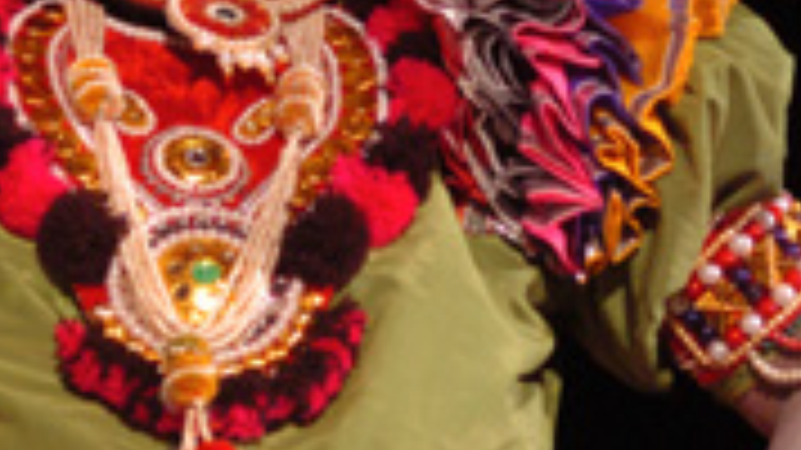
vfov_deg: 4.2
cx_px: 187
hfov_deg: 7.4
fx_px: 6174
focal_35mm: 291
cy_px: 14
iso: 800
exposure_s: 1/100
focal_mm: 55
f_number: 2.8
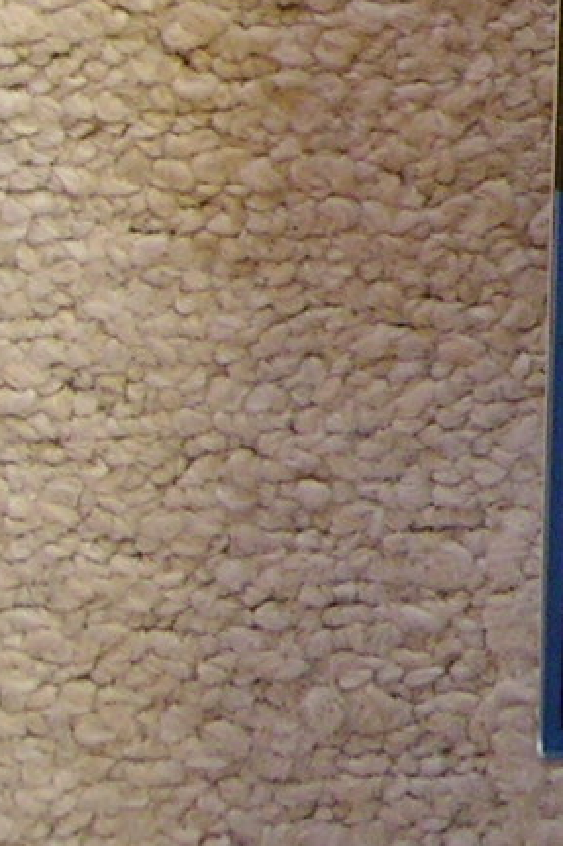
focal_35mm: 139
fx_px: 3263
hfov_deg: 9.1
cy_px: -263
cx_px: 1246
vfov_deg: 14.2
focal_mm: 5.6
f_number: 2.8
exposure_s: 1/34.7
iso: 100
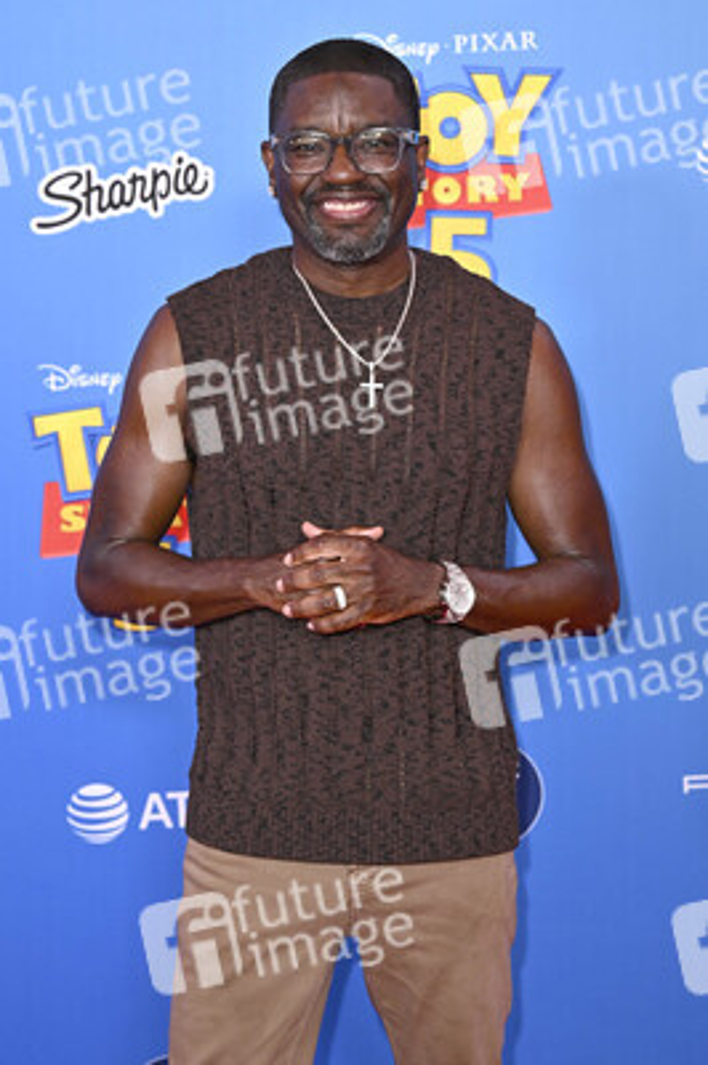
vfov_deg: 24.2
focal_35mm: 84
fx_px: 2482
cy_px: 532
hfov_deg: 16.2
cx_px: 354
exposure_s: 1/250
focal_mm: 84
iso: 1250
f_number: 5.6
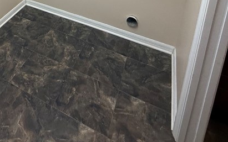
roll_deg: -0.2
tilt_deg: -14.7
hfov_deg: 48.5
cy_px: -67
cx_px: 33
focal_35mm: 37
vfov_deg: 26.1
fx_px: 230
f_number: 2.2
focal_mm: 2.22
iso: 250
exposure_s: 1/120
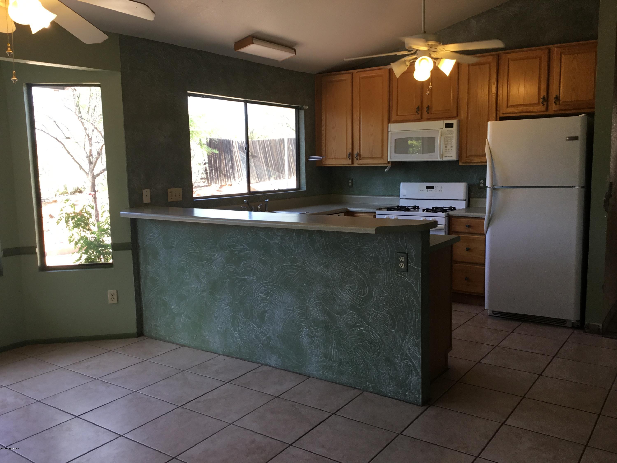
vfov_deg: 45.4
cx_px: 308
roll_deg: +1.2
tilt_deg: -8.3
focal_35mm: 31
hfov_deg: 58.4
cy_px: 232
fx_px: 553
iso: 32
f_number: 2.4
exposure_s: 1/60
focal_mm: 3.3
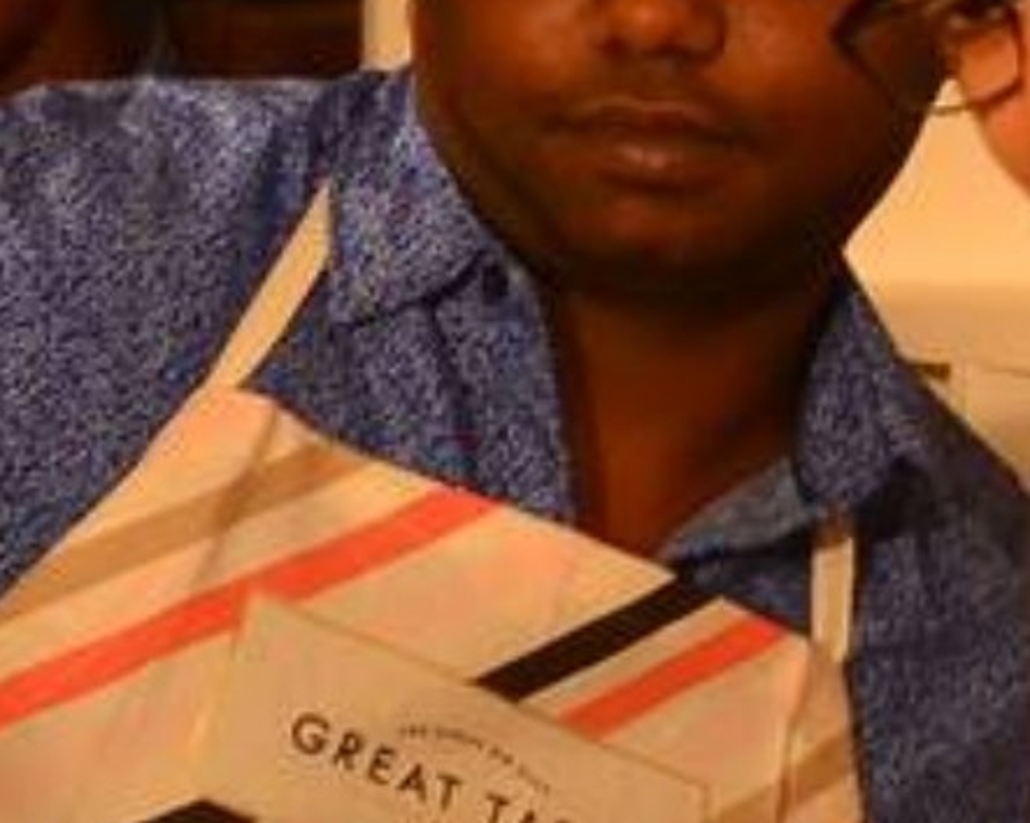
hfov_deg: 4.6
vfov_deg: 3.7
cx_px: 808
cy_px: 514
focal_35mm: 417
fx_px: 12706
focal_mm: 58
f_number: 5
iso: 800
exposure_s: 1/125
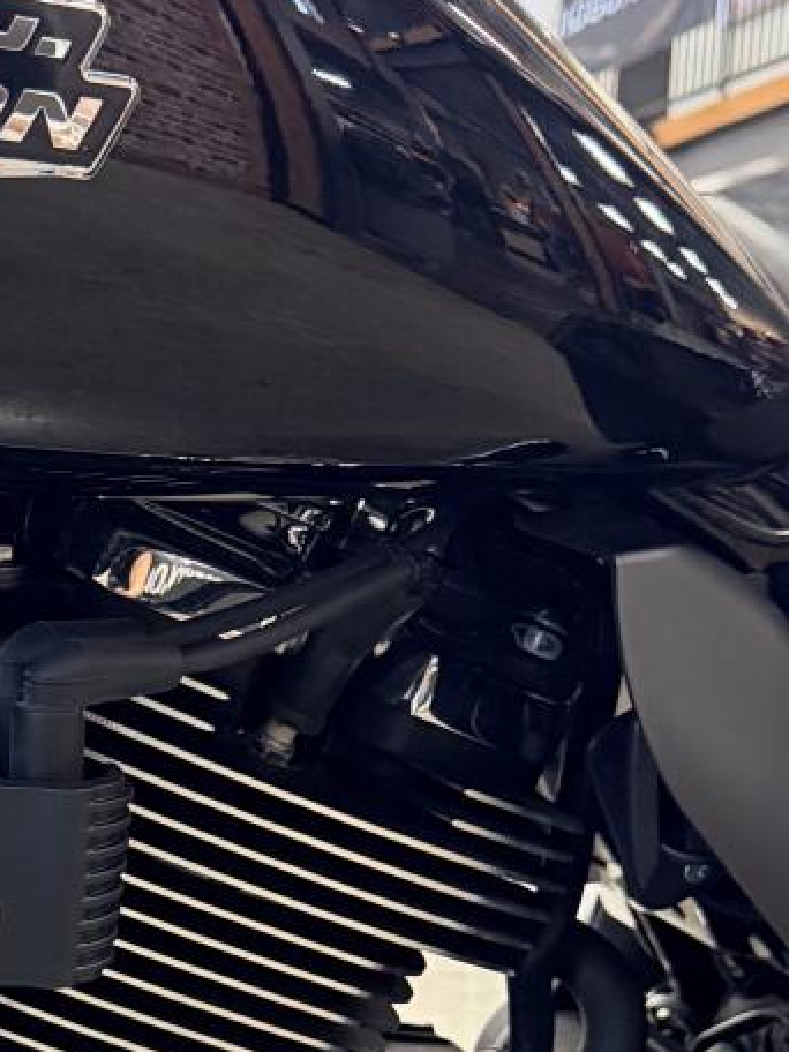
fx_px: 2401
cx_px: -15
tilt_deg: -8.5
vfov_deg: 24.0
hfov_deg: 18.2
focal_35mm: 79
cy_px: 969
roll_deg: -2.3
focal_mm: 6.76
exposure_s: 1/60
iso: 800
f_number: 1.78
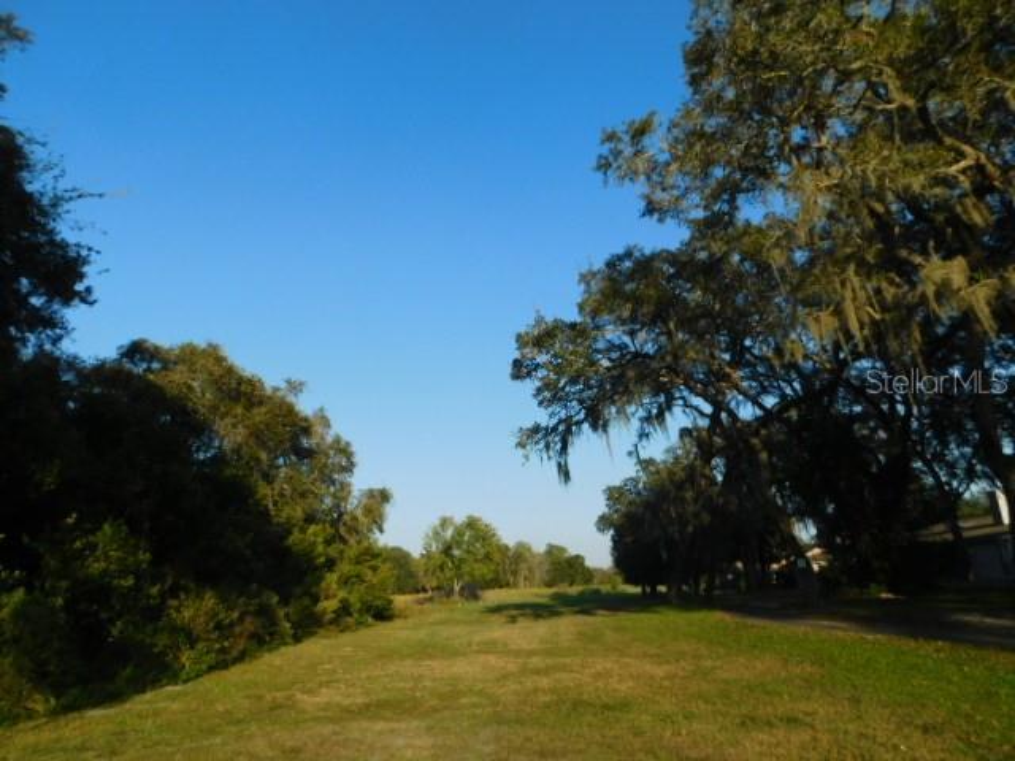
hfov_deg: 73.9
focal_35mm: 23
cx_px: 508
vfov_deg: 58.9
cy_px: 380
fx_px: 674
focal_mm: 4
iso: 125
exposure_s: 1/1500
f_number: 3
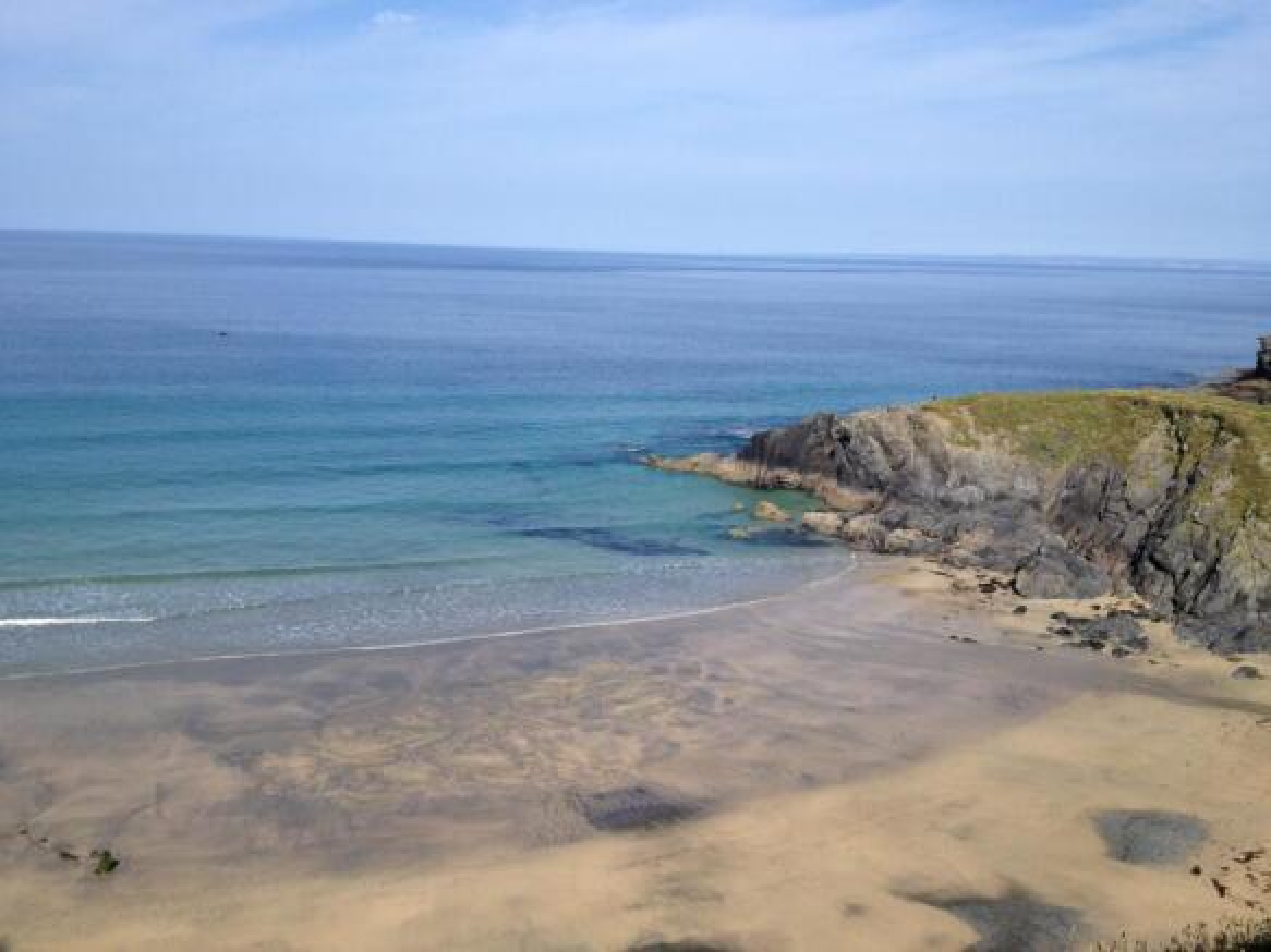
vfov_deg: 40.7
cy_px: 476
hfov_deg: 52.6
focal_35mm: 35
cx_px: 636
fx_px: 1285
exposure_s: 1/2045
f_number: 2.4
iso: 50
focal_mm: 4.28
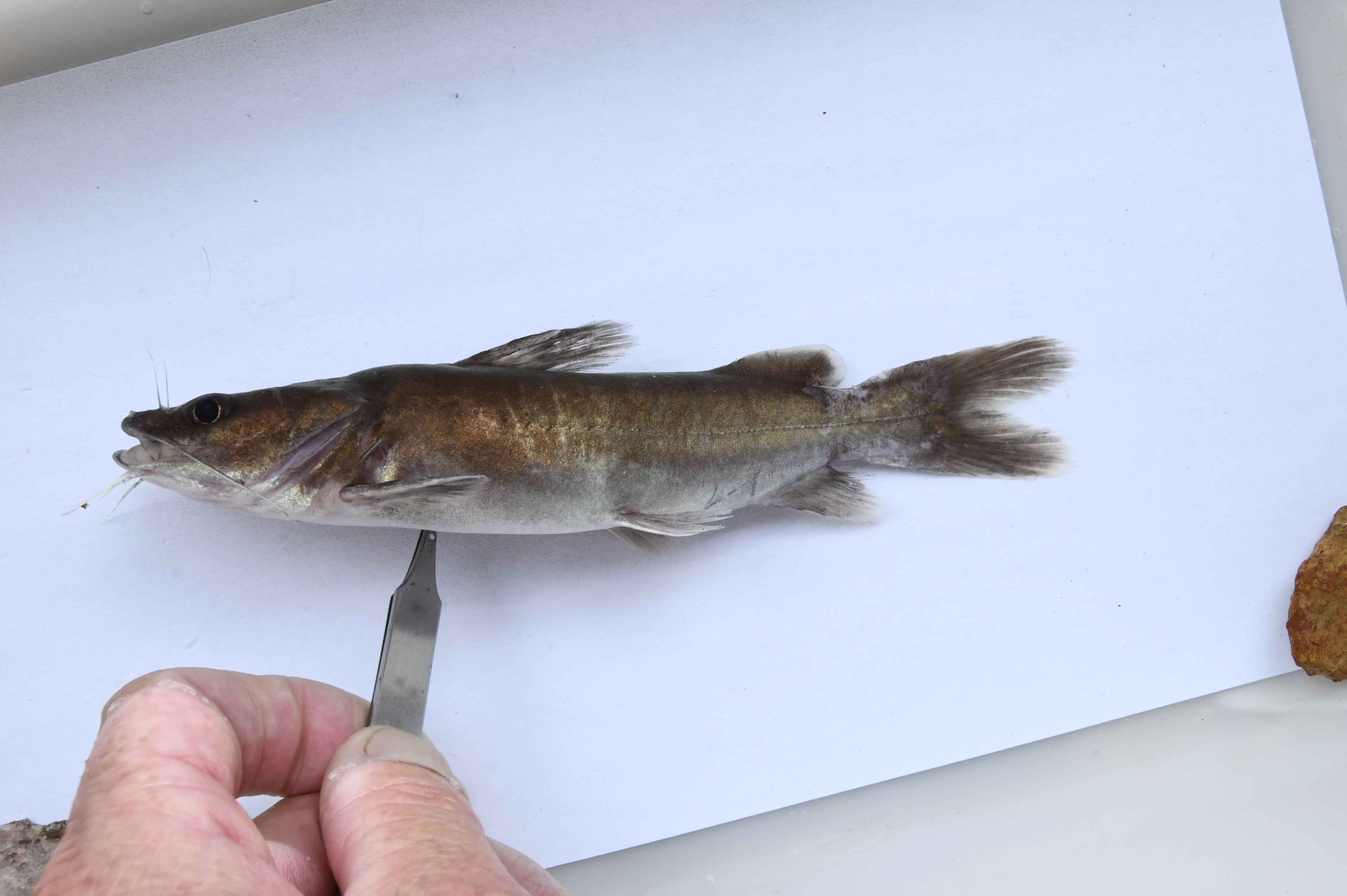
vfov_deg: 25.5
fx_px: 1982
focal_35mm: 53
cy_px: 460
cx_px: 664
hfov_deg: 37.5
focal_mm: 34
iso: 800
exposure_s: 1/100
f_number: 13
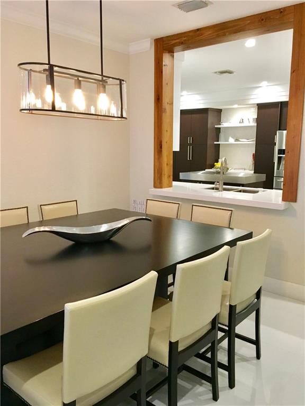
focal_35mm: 29
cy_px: 203
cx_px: 152
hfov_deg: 48.2
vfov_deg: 61.7
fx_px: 341
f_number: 2.2
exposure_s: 1/30
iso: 160
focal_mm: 4.15
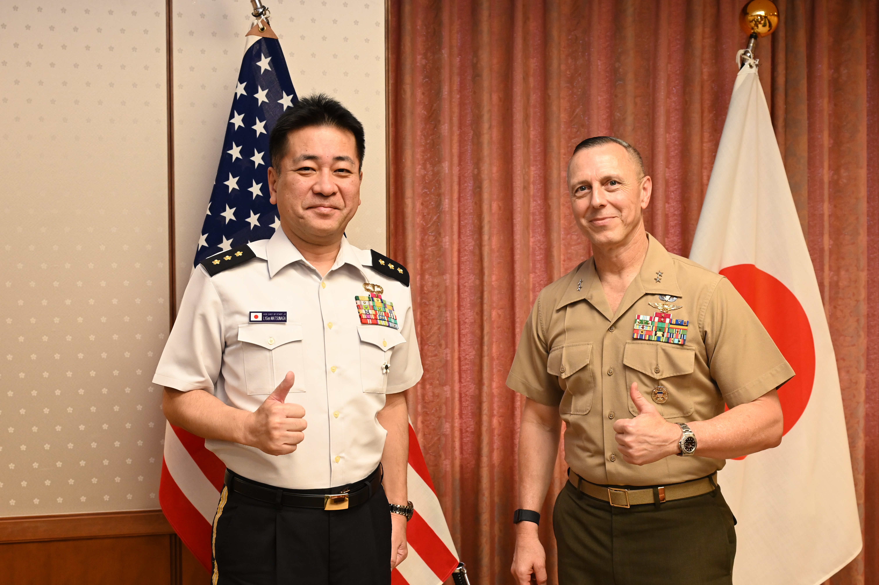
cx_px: 440
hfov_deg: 46.4
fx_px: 1025
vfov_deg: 31.9
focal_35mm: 42
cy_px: 292
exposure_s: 1/160
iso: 3200
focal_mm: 42
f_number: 5.6
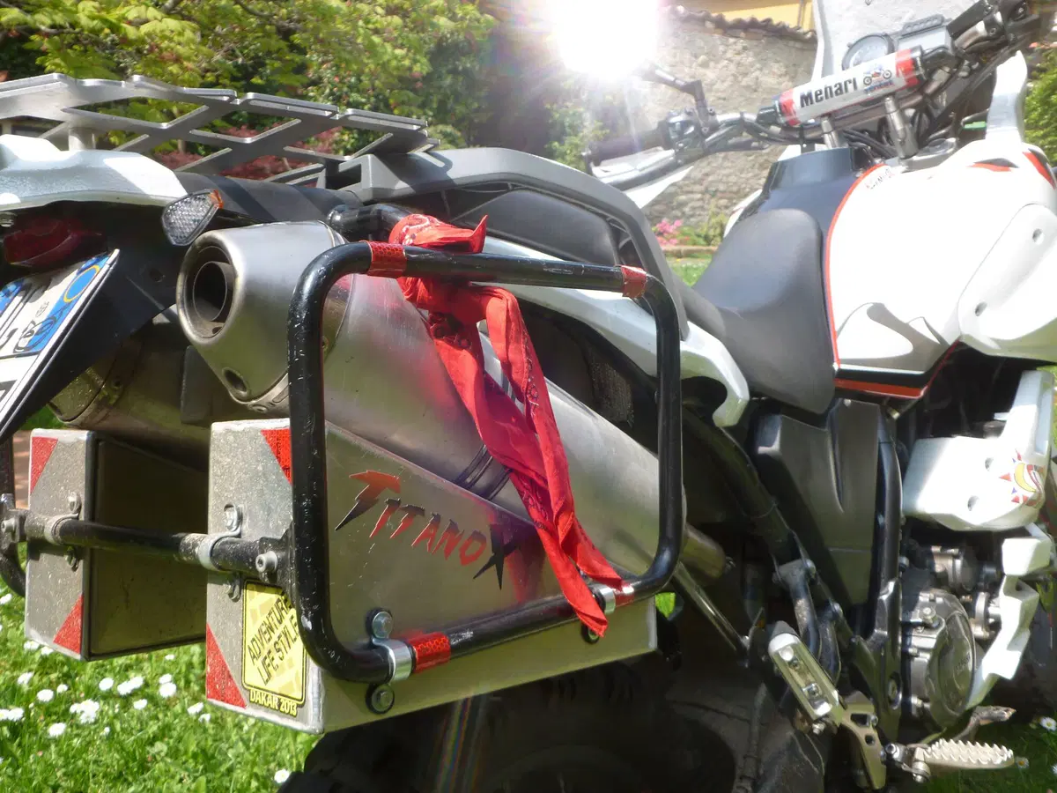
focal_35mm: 30
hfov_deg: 60.0
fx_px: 916
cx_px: 528
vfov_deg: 46.8
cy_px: 396
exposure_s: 1/320
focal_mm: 5.4
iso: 100
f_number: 3.4
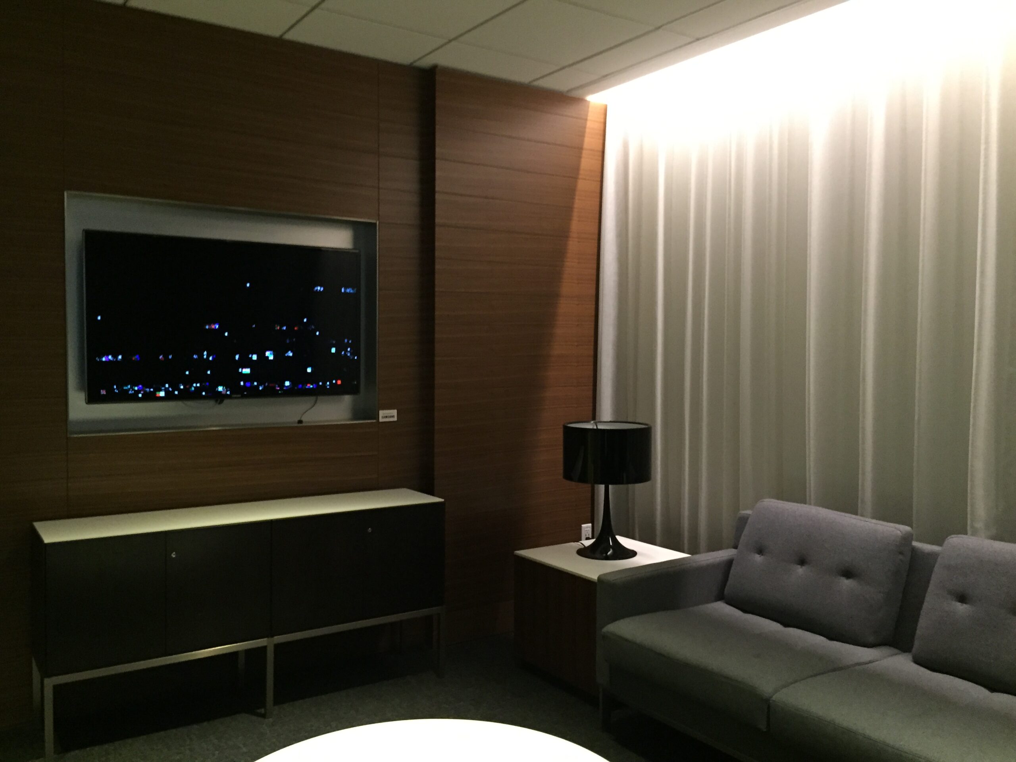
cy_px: 381
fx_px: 851
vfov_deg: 48.2
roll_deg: -1.1
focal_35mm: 29
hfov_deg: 61.7
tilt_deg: -4.1
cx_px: 508
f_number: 2.2
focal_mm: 4.15
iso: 250
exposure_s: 1/15
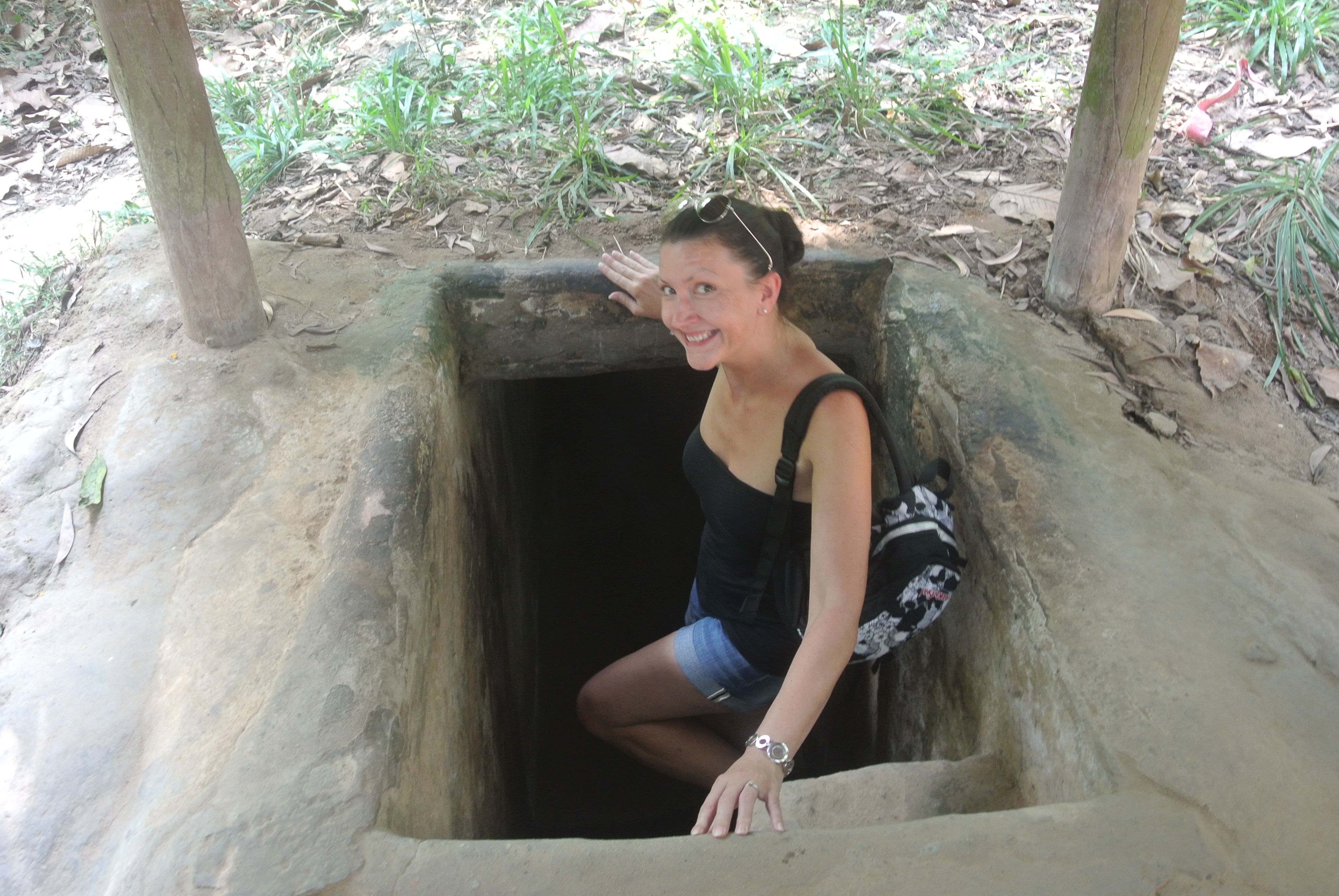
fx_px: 1154
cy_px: 448
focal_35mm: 31
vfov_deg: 42.4
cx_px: 670
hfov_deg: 60.2
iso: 400
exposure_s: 1/40
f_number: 3.8
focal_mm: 11.8
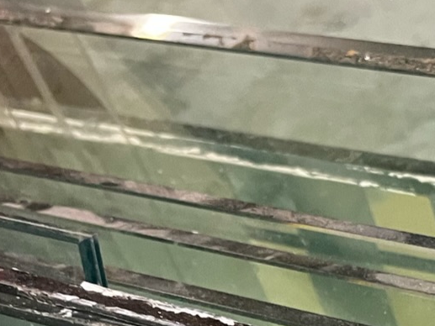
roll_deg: +10.4
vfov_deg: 13.8
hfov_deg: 18.4
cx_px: 462
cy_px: 440
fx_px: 1295
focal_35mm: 103
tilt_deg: -42.6
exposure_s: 1/50
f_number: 1.6
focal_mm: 5.1
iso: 320
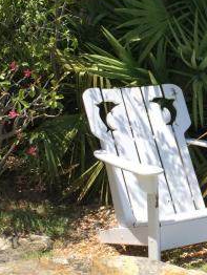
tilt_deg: -6.1
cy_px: 91
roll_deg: -0.1
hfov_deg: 16.9
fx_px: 677
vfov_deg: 22.9
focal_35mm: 85
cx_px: 215
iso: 32
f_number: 2.2
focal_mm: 4.15
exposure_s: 1/1582
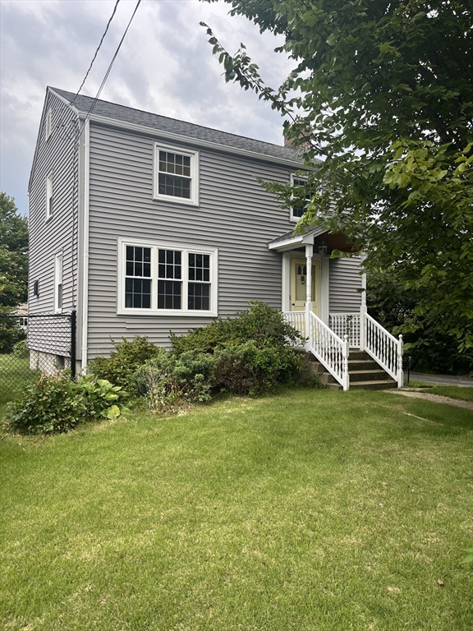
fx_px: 474
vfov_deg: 67.3
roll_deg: -0.2
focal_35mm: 26
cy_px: 316
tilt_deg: +0.4
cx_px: 236
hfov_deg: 53.1
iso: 50
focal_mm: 5.1
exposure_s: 1/608
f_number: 1.6
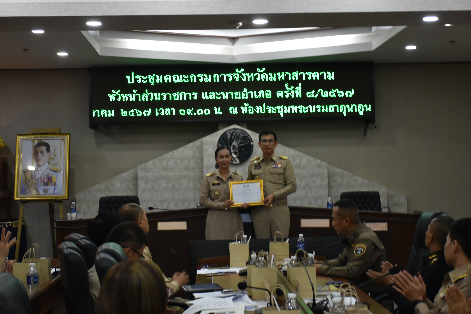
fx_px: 883
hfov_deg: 29.9
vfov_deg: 20.2
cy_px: 157
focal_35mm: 68
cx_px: 236
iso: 800
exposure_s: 1/60
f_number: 4.5
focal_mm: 45
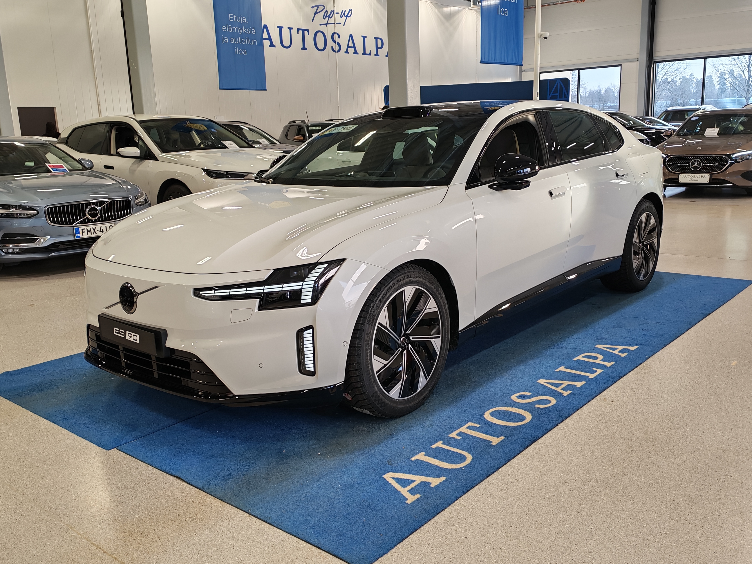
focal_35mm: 33
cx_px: 376
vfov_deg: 42.9
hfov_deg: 55.4
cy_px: 282
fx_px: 717
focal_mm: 6.12
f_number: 1.9
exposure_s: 1/100
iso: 125
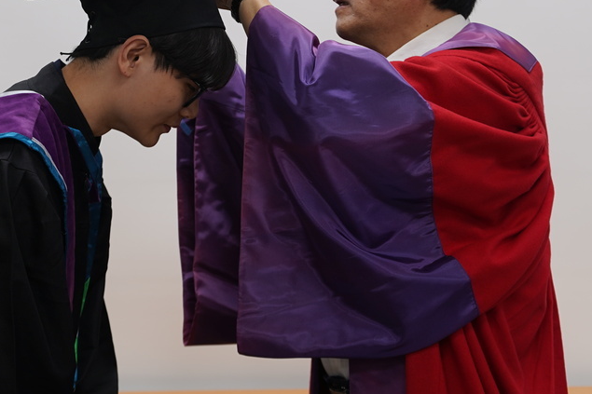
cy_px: 122
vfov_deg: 10.9
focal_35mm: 126
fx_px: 2071
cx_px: 337
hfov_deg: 16.3
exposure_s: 1/50
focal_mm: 50
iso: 100
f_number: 2.8
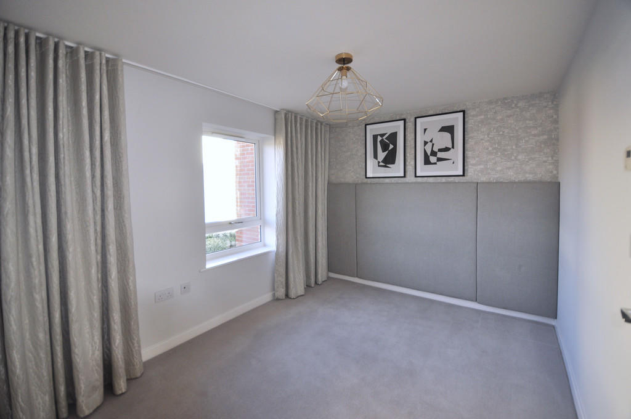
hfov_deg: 100.5
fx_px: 263
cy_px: 210
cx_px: 316
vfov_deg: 77.2
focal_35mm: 15
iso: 400
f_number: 3.5
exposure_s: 1/160
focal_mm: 10
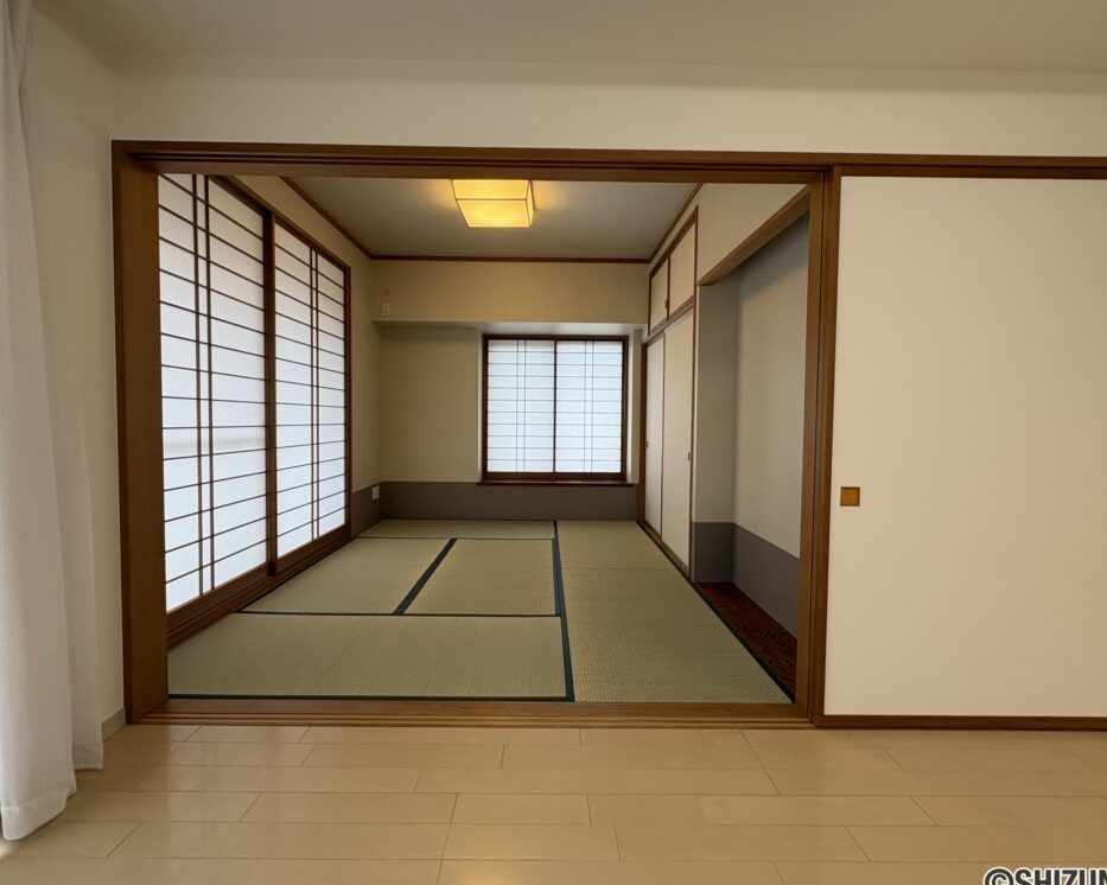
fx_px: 491
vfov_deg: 84.0
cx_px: 551
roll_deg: -0.6
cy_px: 438
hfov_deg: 96.8
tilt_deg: -1.3
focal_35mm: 15
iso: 64
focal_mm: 2.22
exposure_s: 1/105
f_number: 2.2
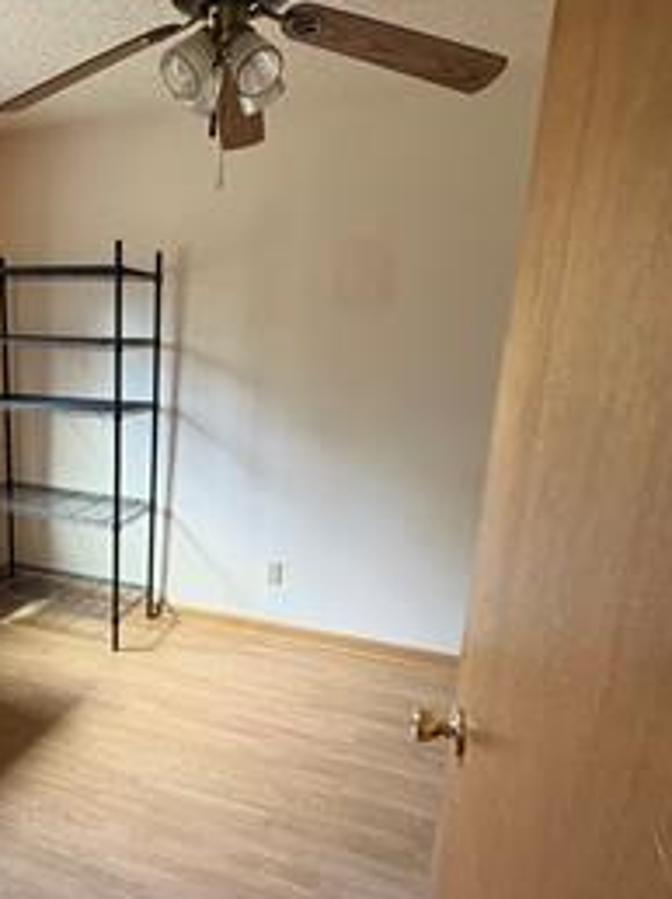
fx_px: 674
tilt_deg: -13.6
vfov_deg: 67.0
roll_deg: -1.6
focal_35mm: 26
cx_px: 138
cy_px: 519
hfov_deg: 49.9
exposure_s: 1/60
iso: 400
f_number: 2.2
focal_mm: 2.22
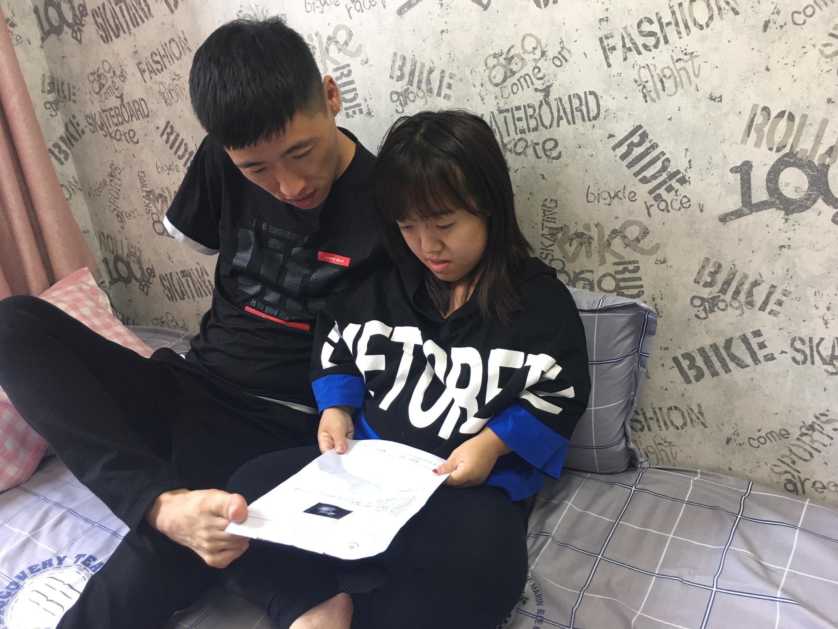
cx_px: 419
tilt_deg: -22.9
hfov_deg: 61.7
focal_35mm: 29
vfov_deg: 48.2
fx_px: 702
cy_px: 314
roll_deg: +5.5
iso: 50
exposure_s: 1/17
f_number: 2.2
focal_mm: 4.15
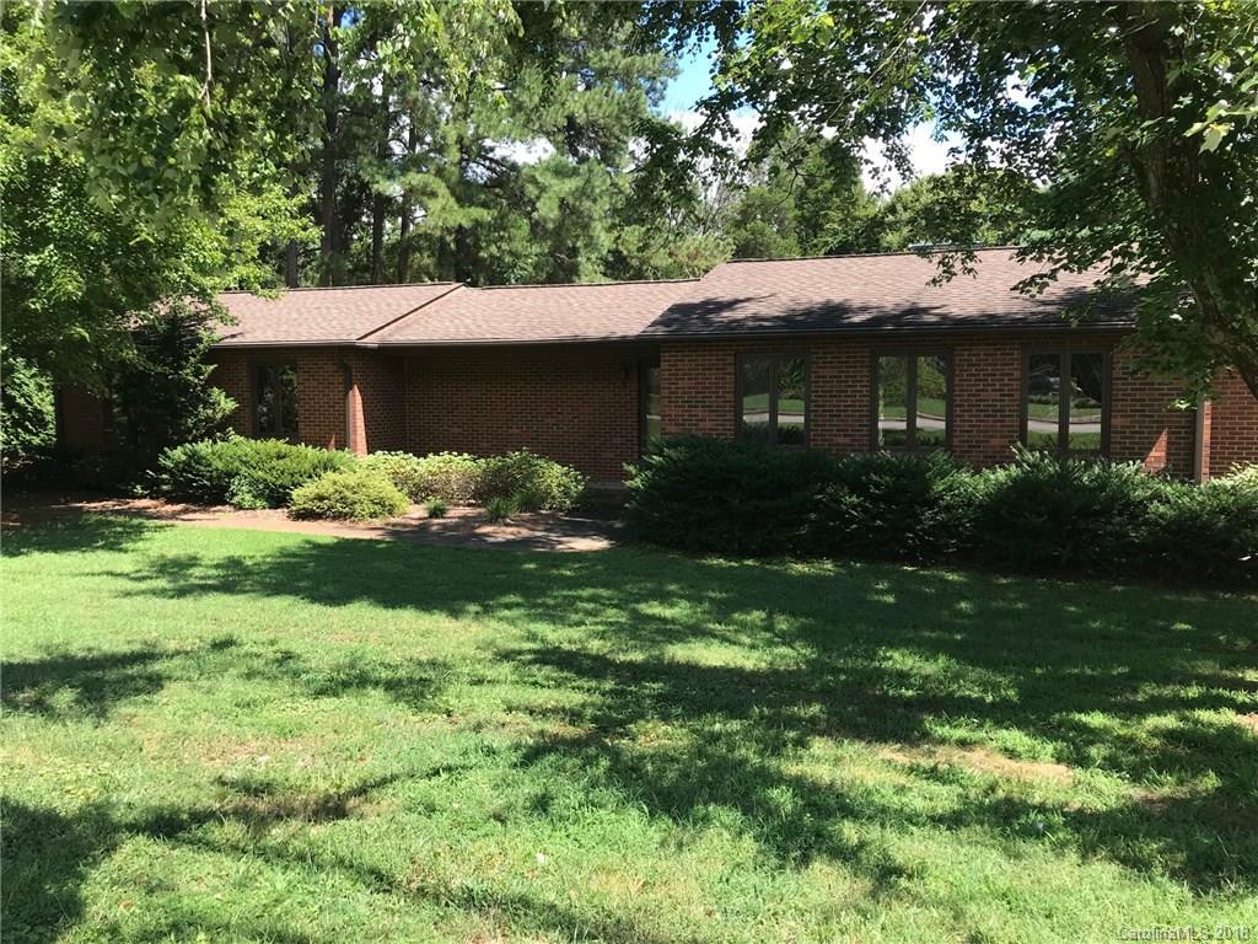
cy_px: 472
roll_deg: +0.3
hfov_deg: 63.4
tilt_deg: -4.9
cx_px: 629
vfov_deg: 49.7
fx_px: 1018
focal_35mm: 28
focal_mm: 3.99
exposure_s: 1/610
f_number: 1.8
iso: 20
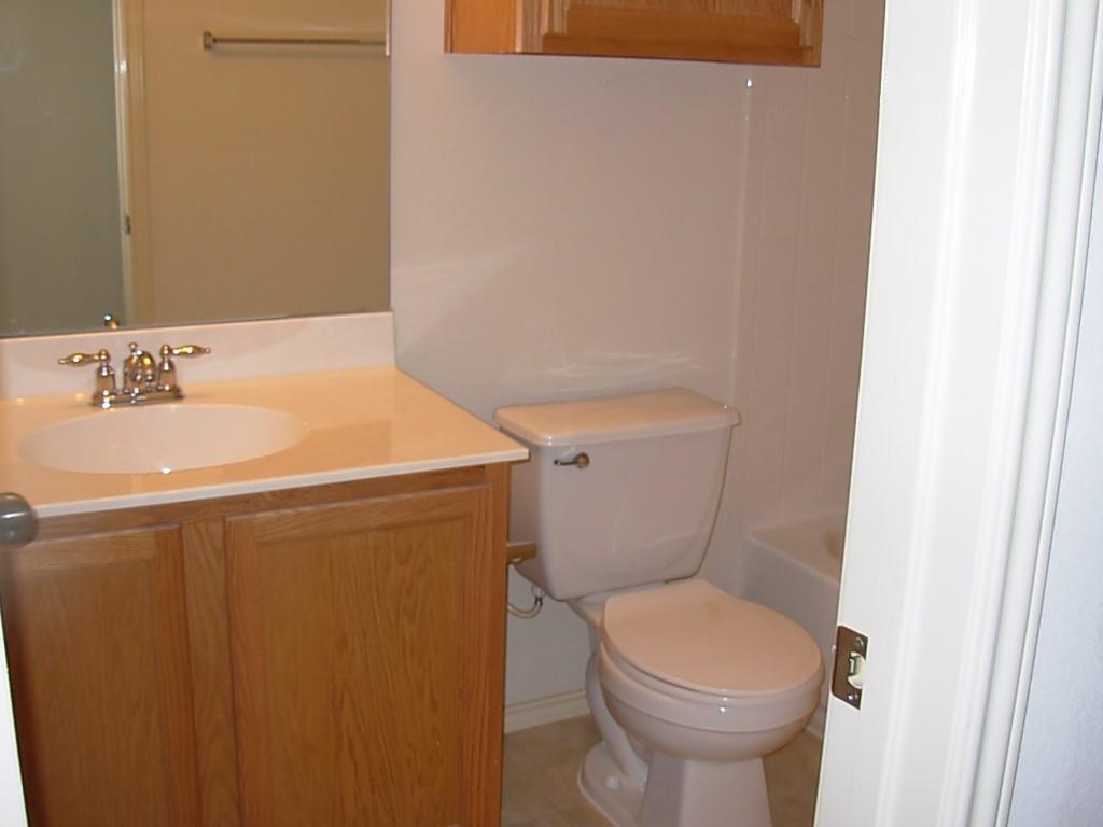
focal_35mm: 38
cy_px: 414
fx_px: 1211
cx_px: 552
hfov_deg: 49.0
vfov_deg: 37.7
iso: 50
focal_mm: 6.3
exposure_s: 1/32
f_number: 2.9
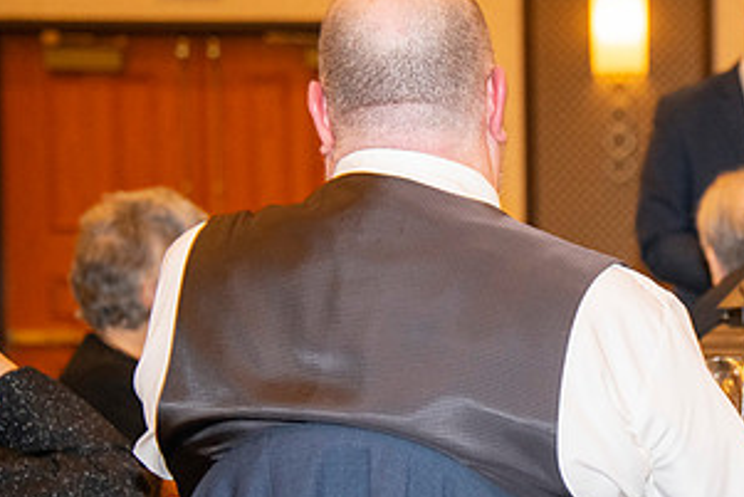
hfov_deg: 11.5
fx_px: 3660
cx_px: 702
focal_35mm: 177
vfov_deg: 7.8
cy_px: 313
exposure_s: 1/60
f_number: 5.6
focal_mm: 92
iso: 2000
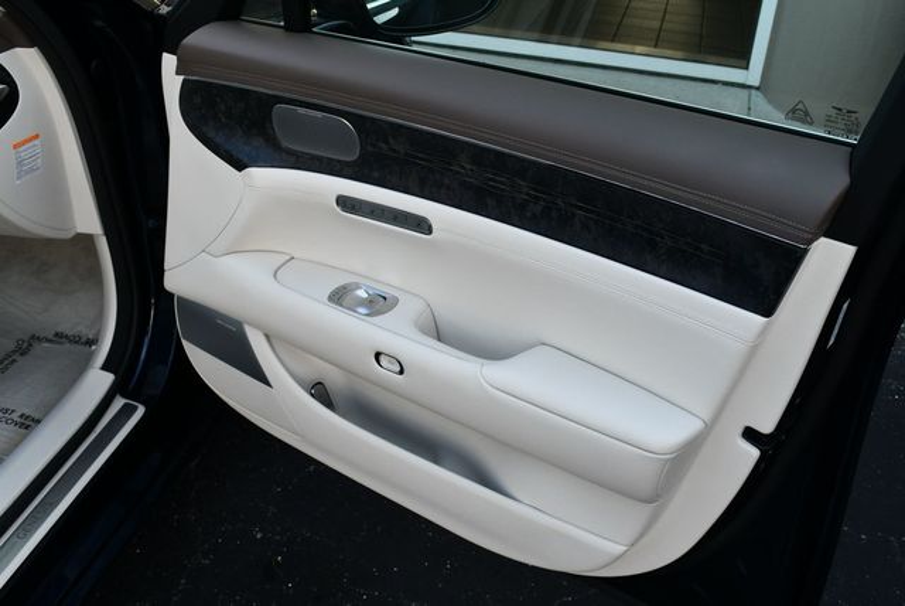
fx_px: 906
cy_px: 303
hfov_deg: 53.1
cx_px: 452
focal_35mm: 36
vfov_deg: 36.9
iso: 280
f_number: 5.6
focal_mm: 18
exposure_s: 1/250
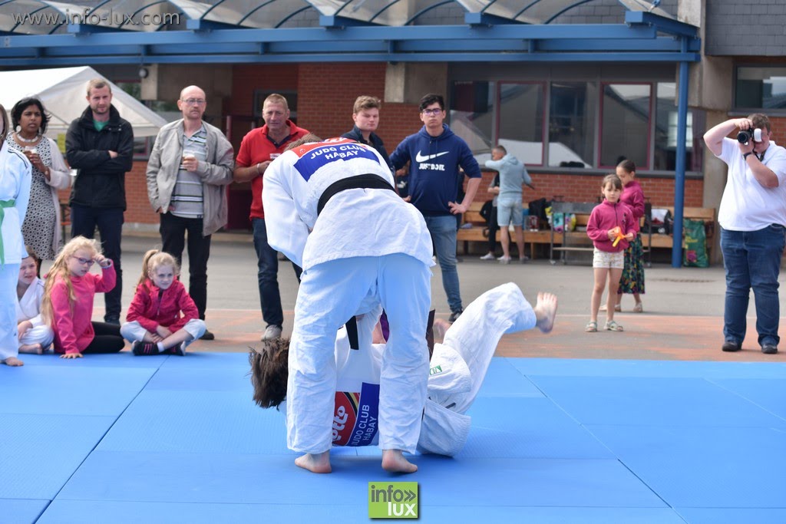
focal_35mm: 75
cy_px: 262
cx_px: 393
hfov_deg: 27.0
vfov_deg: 18.2
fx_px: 1638
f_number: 4.5
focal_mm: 50
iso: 100
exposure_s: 1/500
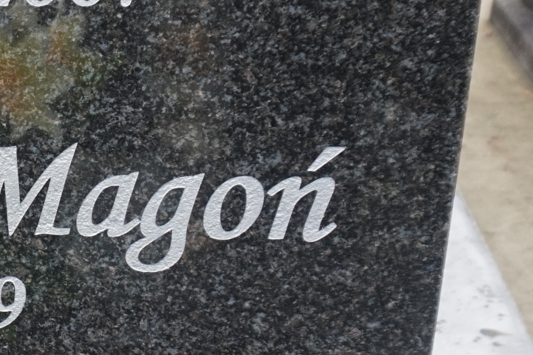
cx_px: -207
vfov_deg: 14.2
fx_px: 1421
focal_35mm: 96
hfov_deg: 19.2
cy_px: 179
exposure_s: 1/160
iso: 320
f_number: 4
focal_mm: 16
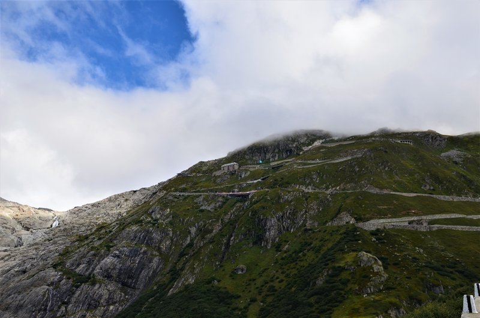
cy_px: 159
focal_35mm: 36
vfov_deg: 36.7
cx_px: 240
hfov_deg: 53.2
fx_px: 479
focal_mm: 24
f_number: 10
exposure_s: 1/250
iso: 320
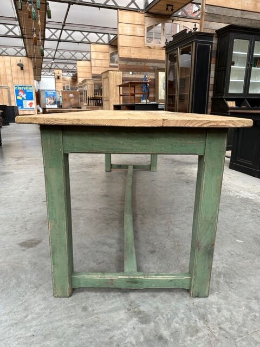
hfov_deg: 56.8
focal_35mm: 24
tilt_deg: -17.1
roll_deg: +0.3
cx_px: 130
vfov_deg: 71.6
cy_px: 174
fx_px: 240
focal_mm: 6.86
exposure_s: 1/121
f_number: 1.78
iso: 125
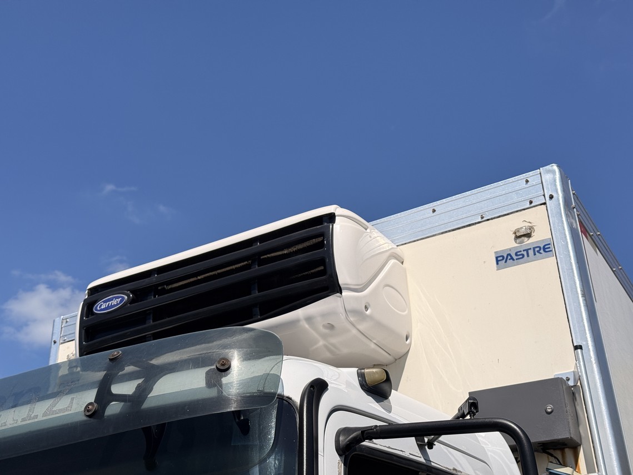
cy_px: 238
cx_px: 316
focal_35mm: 48
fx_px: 878
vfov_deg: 30.3
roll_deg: +1.2
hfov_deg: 39.7
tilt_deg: +28.6
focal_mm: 6.76
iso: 80
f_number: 1.78
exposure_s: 1/9901
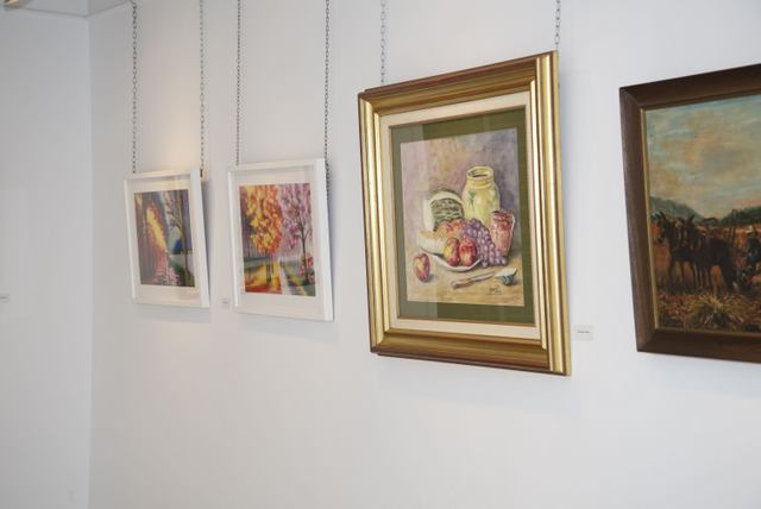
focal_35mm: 72
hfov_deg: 28.0
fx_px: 1523
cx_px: 380
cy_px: 254
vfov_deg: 19.0
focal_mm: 72
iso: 400
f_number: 6.3
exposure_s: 1/200
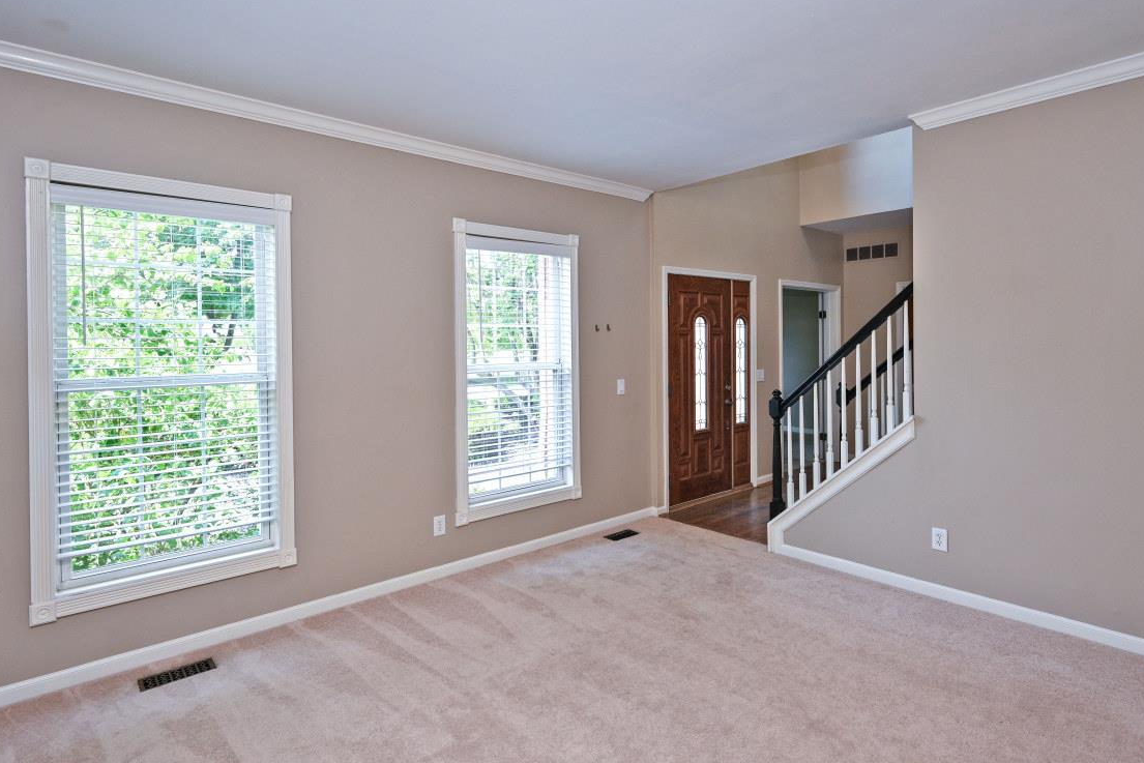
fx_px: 604
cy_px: 345
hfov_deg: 86.9
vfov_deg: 64.4
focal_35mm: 19
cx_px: 589
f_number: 5
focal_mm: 14
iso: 200
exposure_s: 1/80
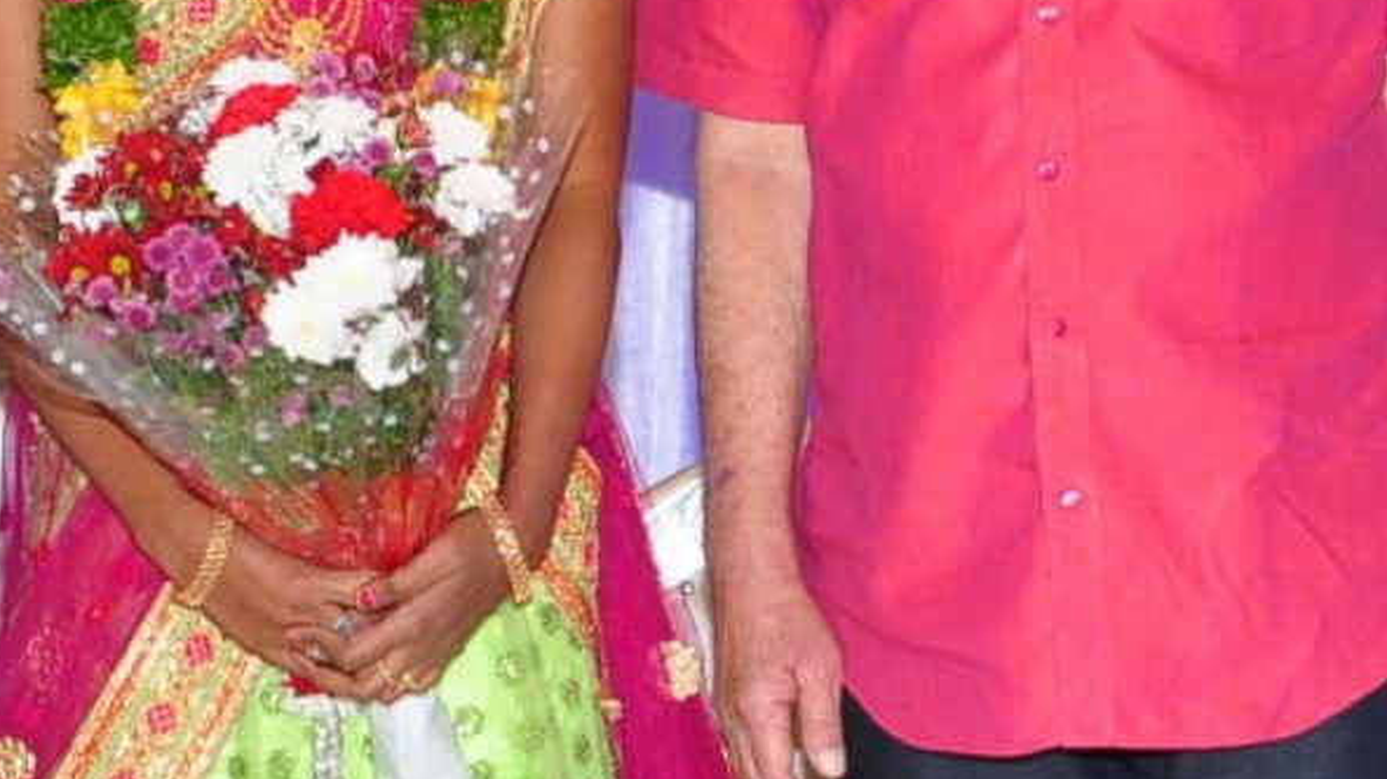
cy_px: 504
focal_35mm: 180
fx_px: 6618
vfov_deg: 6.7
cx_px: 735
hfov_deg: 12.0
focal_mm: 30
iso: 500
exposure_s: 1/125
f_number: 8
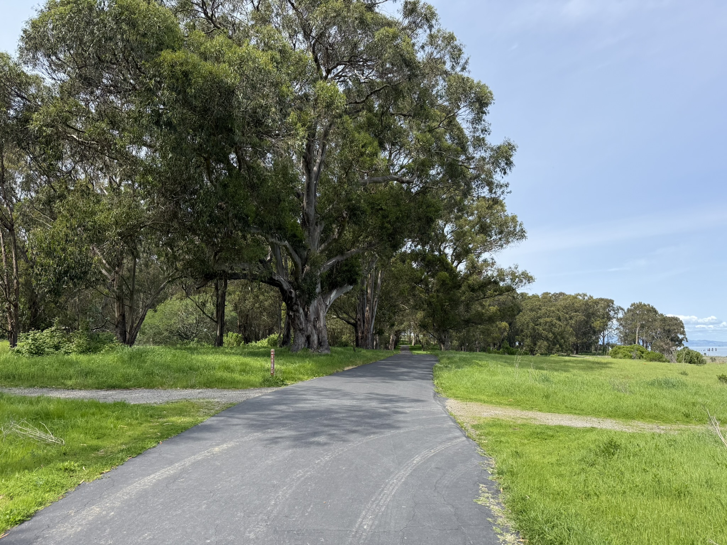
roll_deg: +0.7
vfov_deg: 56.8
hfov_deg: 71.6
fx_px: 504
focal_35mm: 24
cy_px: 272
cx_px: 364
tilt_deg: +8.7
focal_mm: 6.76
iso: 80
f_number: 1.78
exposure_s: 1/2703
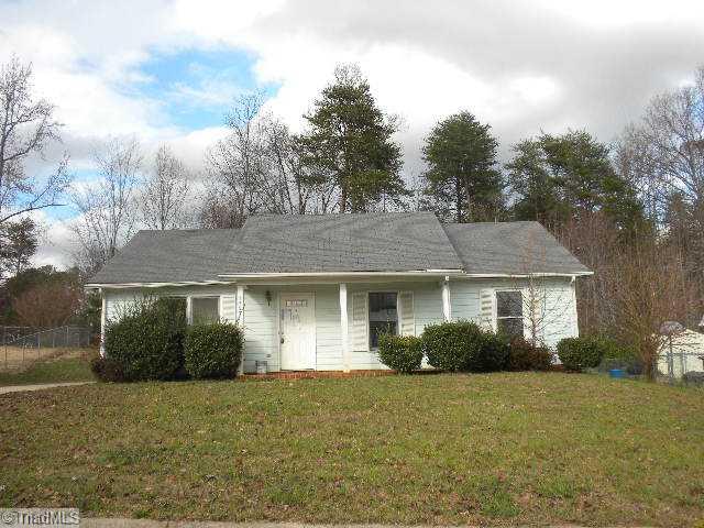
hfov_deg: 50.1
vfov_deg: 38.7
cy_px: 264
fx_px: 752
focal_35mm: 37
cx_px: 352
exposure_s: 1/491
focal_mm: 6.6
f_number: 3.5
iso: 90
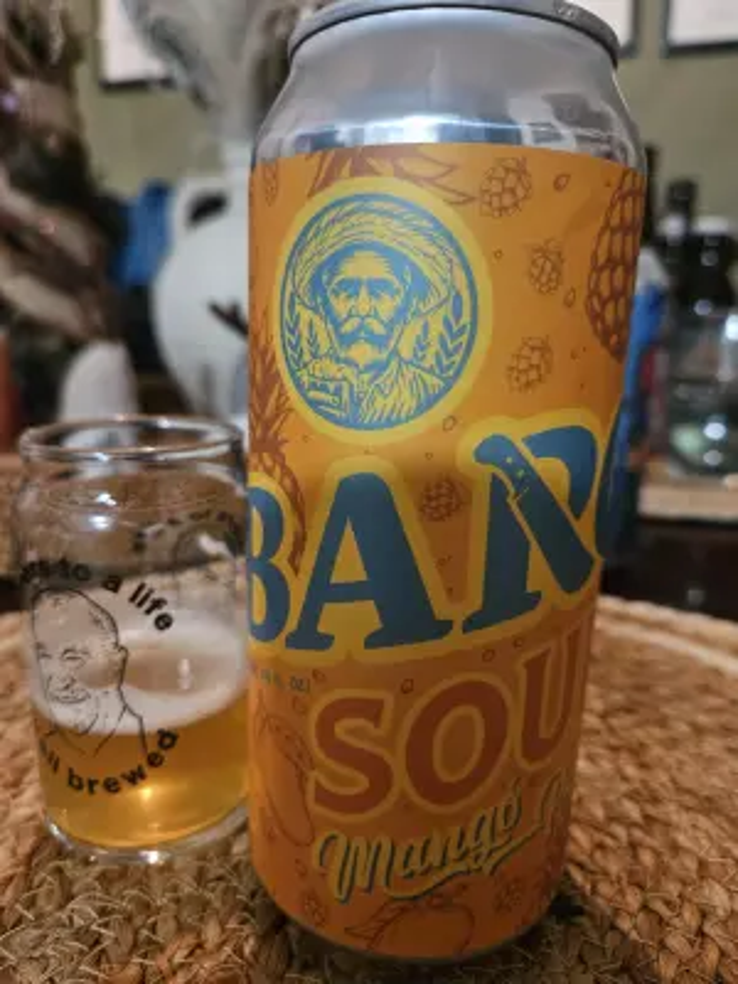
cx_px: 369
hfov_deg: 58.9
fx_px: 654
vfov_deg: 73.9
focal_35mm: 23
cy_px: 492
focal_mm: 5.4
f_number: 1.8
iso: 640
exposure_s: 1/24
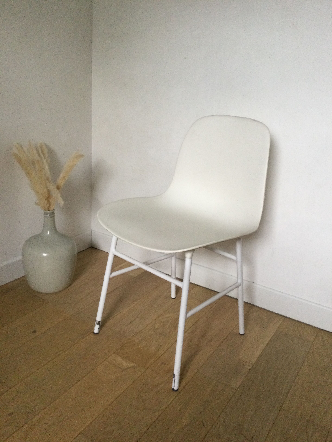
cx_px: 166
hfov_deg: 45.4
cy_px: 221
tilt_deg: -17.5
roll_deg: -3.8
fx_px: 396
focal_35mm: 31
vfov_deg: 58.4
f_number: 2.4
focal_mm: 3.3
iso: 160
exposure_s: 1/33
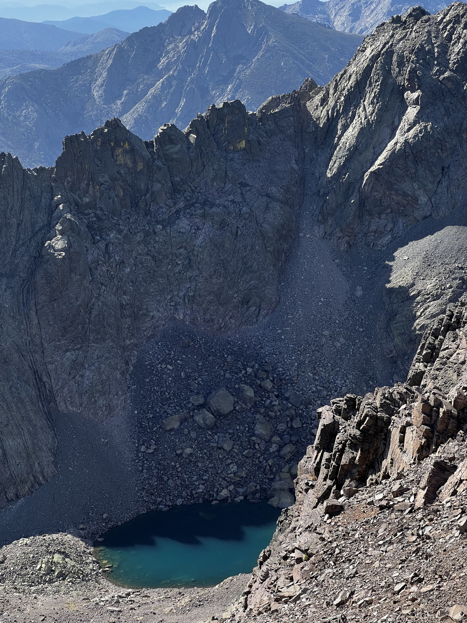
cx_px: 234
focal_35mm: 77
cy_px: 312
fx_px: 1385
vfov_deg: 25.3
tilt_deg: -16.1
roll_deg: +2.7
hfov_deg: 19.1
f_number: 2.8
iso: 32
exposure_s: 1/254
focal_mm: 9
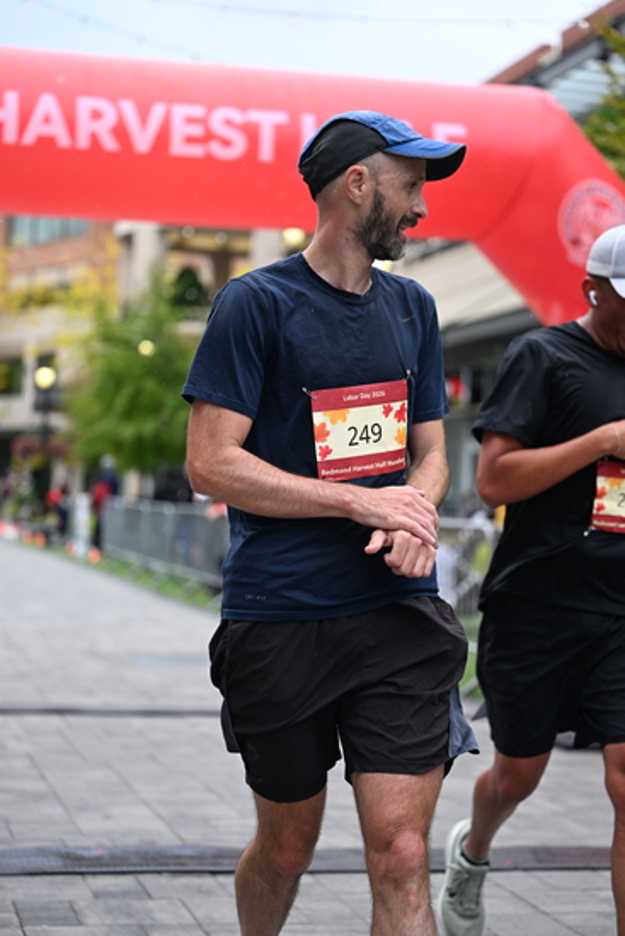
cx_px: 312
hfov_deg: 19.5
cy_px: 468
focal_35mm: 70
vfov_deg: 28.8
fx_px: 1822
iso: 1250
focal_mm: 70
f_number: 2.8
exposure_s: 1/2500
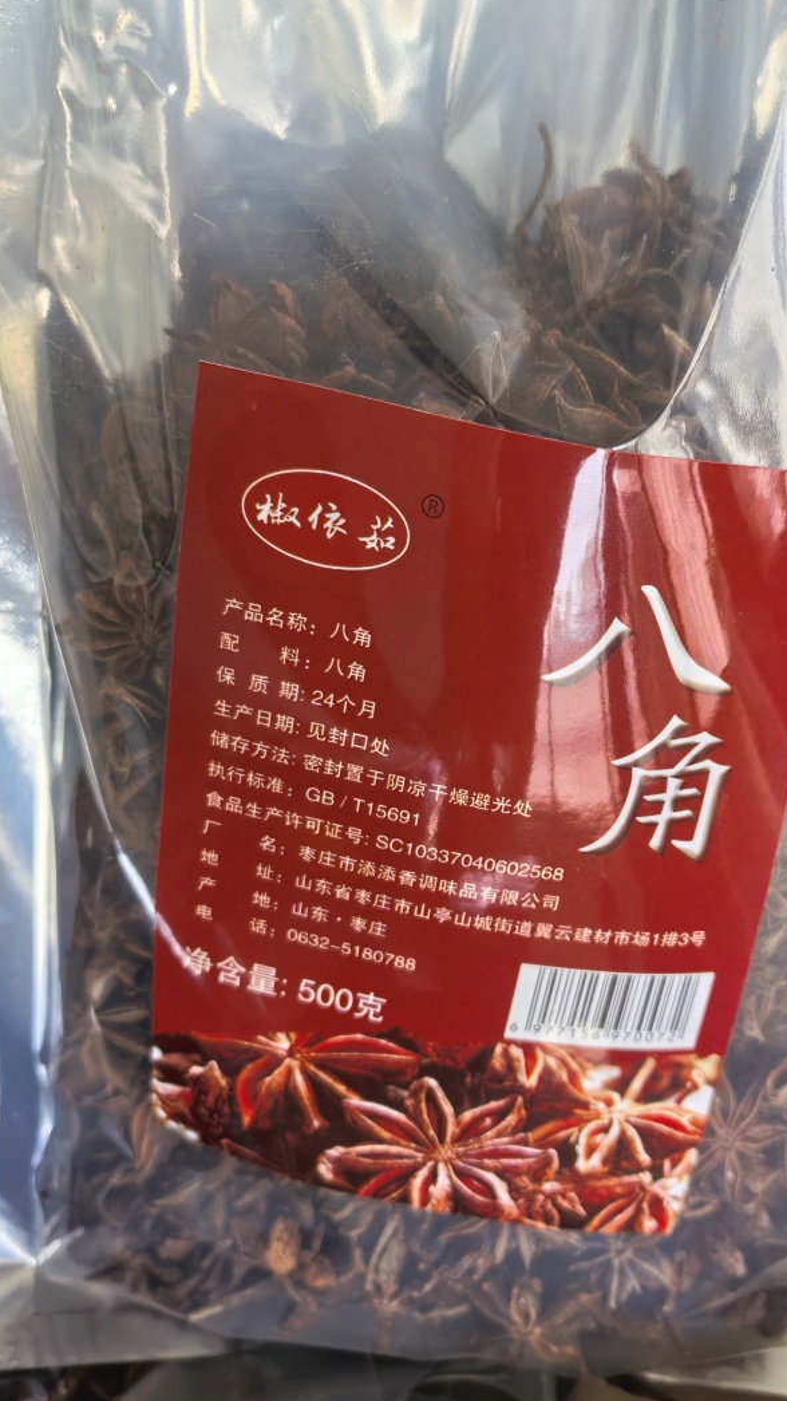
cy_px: 705
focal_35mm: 30
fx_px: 1114
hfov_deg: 38.6
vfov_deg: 64.3
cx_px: 502
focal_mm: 5.52
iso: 160
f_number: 1.9
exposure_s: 1/399
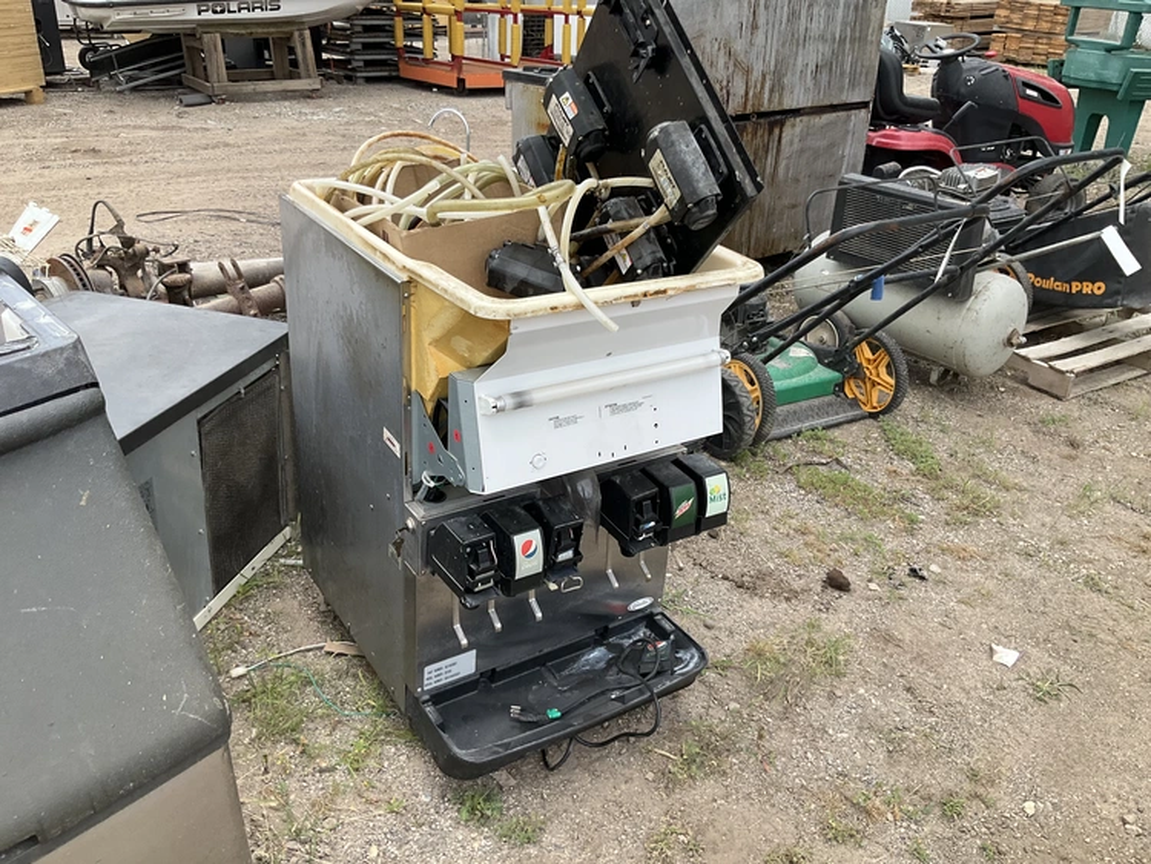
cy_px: 432
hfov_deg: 61.6
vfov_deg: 48.3
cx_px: 576
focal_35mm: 29
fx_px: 965
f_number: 1.8
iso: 25
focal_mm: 3
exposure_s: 1/759
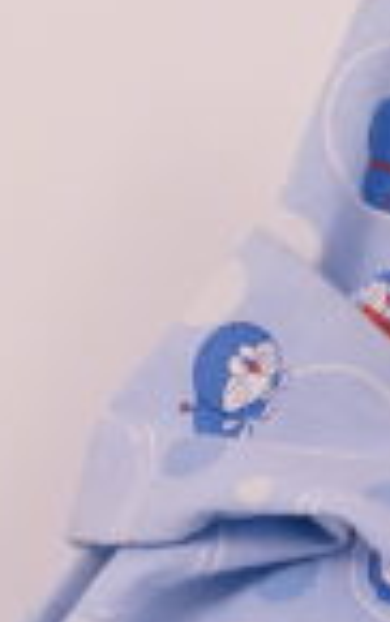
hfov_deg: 7.0
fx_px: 3205
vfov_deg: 11.0
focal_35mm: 189
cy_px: 523
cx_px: 270
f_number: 8
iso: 800
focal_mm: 30
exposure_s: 1/200
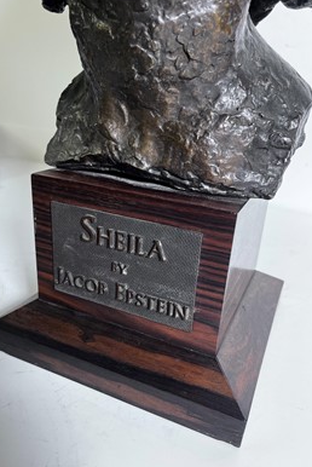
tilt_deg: -22.3
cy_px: 236
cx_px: 162
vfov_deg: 65.4
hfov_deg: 46.5
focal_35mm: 28
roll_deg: -3.7
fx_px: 363
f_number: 1.6
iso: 80
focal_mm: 5.1
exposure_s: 1/100
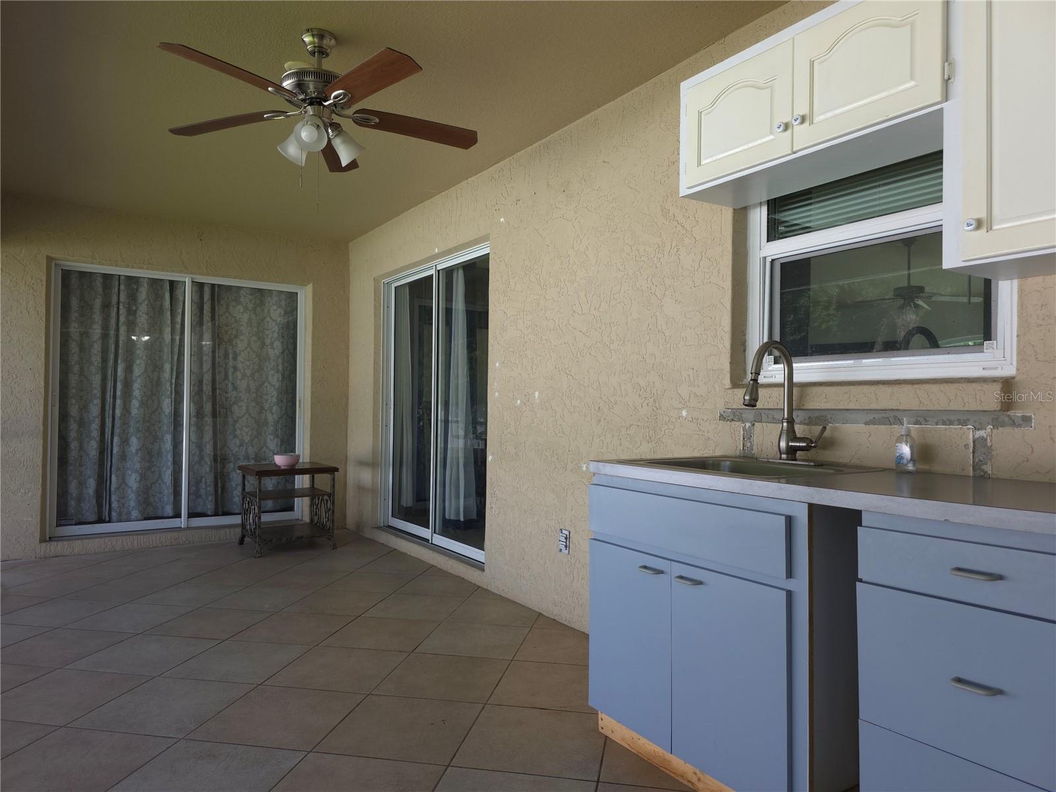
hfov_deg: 73.9
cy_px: 396
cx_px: 528
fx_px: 702
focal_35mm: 23
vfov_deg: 58.9
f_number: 1.7
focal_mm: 6.3
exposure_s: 1/60
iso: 25
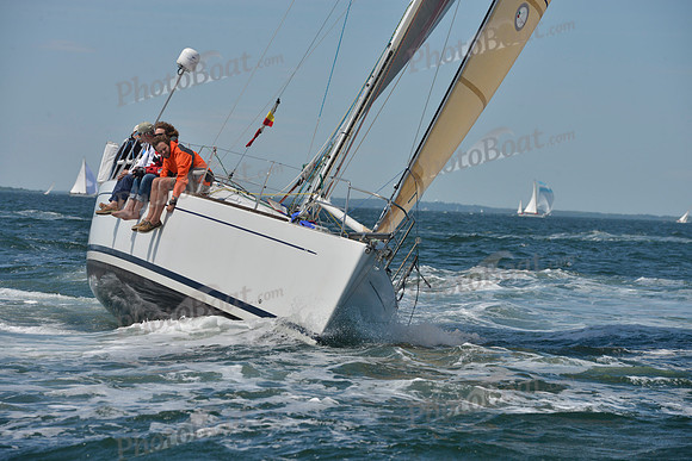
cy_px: 230
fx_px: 3557
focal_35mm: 185
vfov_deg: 7.4
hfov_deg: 11.1
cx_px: 346
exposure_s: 1/1250
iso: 280
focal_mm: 185
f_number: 11
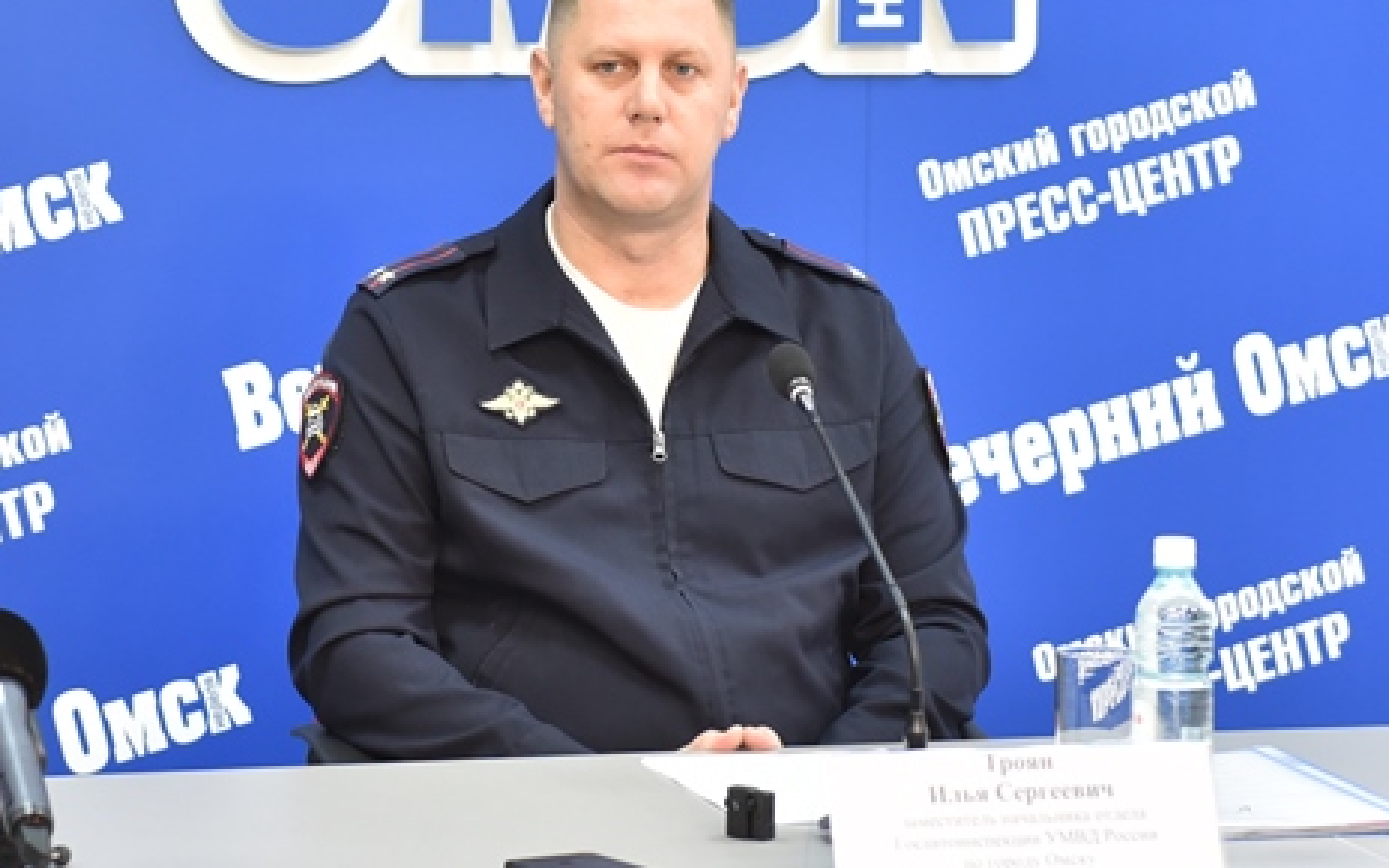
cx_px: 611
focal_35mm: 118
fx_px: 4467
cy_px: 293
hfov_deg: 17.7
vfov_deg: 11.1
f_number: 4
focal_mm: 70
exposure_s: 1/160
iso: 1600
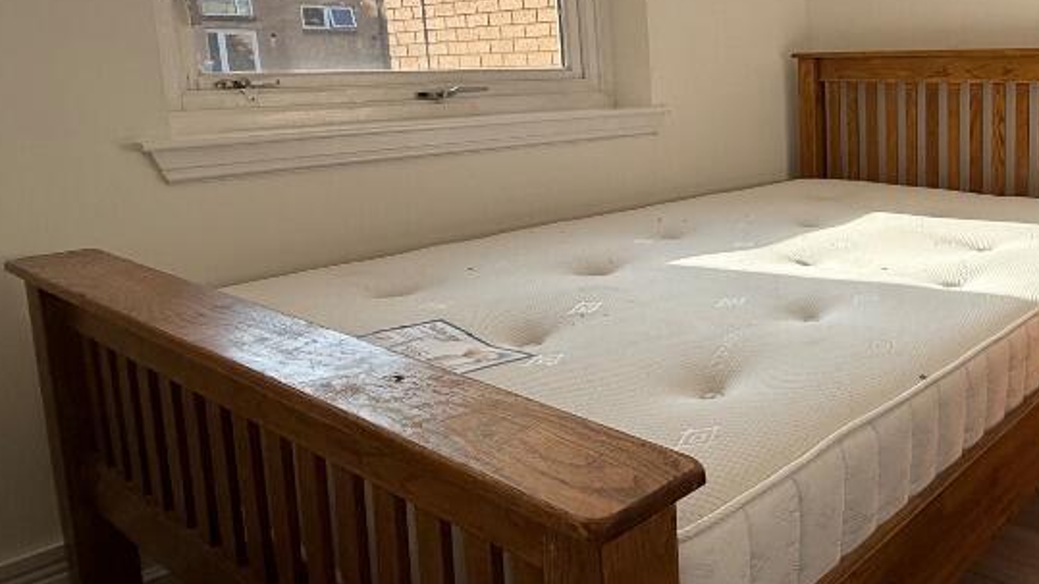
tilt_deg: -7.7
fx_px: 799
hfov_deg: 56.6
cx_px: 943
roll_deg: +0.5
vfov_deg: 39.4
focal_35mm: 29
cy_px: 172
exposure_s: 1/619
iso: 50
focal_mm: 2.22
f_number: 2.2
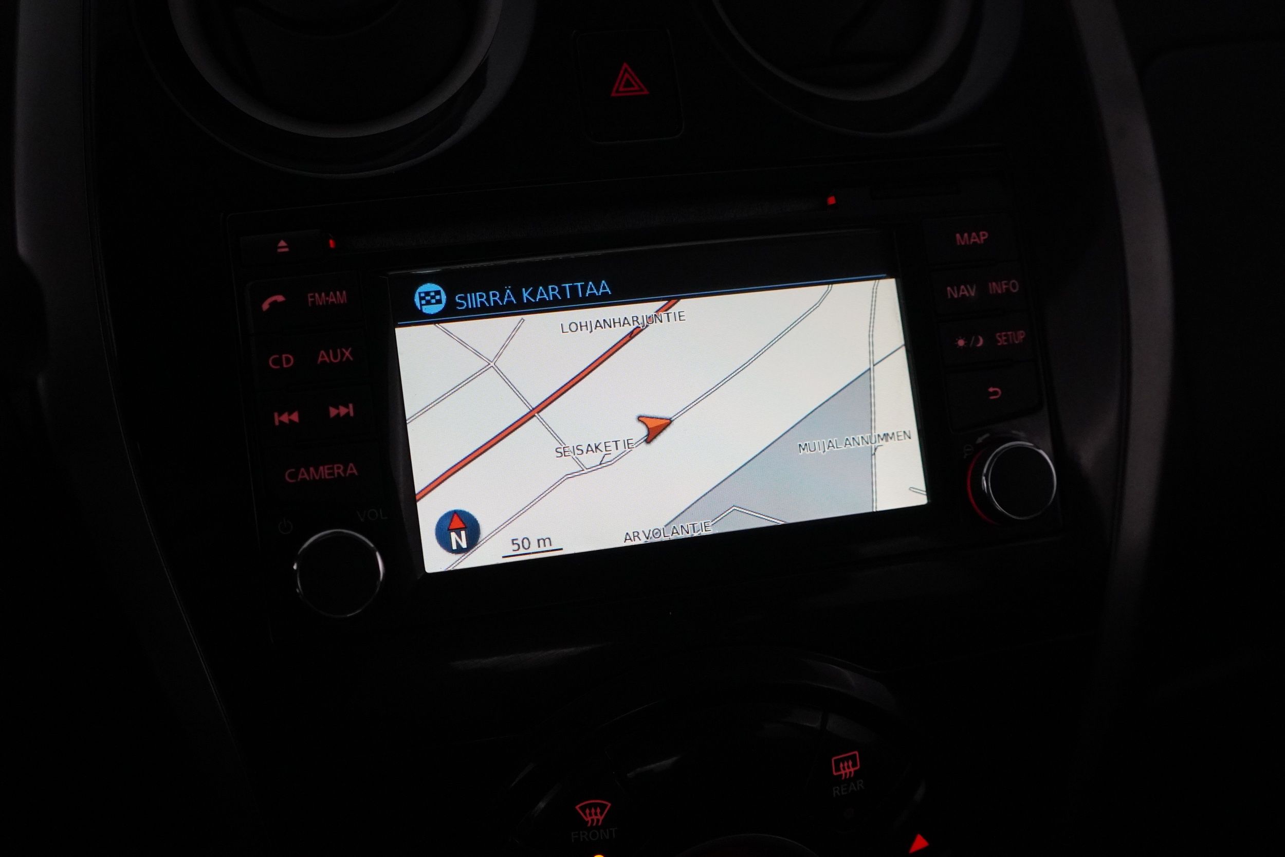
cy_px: 428
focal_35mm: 42
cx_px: 642
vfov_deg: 31.9
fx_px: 1499
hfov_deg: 46.4
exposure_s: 1/160
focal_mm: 28
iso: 3200
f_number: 4
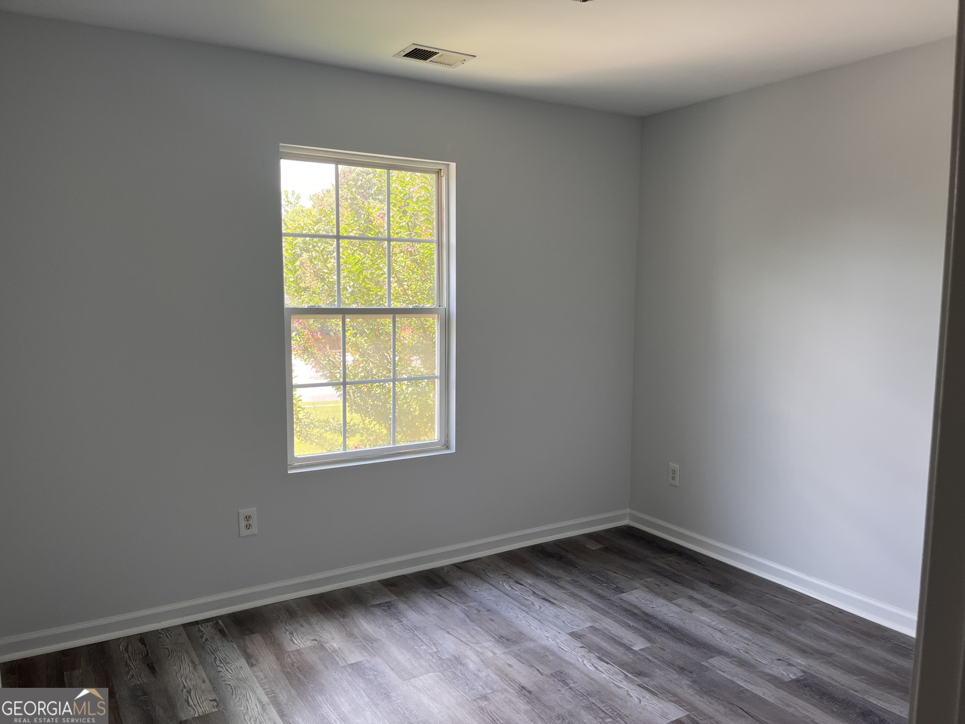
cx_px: 482
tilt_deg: -6.9
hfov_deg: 67.3
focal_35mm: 26
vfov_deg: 53.1
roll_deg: -0.5
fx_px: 725
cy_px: 362
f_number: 1.6
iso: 50
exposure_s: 1/121
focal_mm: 5.1
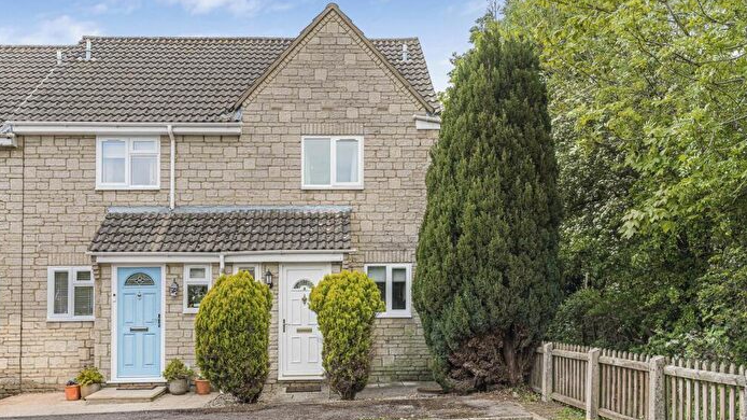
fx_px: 733
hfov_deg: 54.0
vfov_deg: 32.0
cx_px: 372
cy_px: 191
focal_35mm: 37
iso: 400
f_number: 8
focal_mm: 35
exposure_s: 1/200
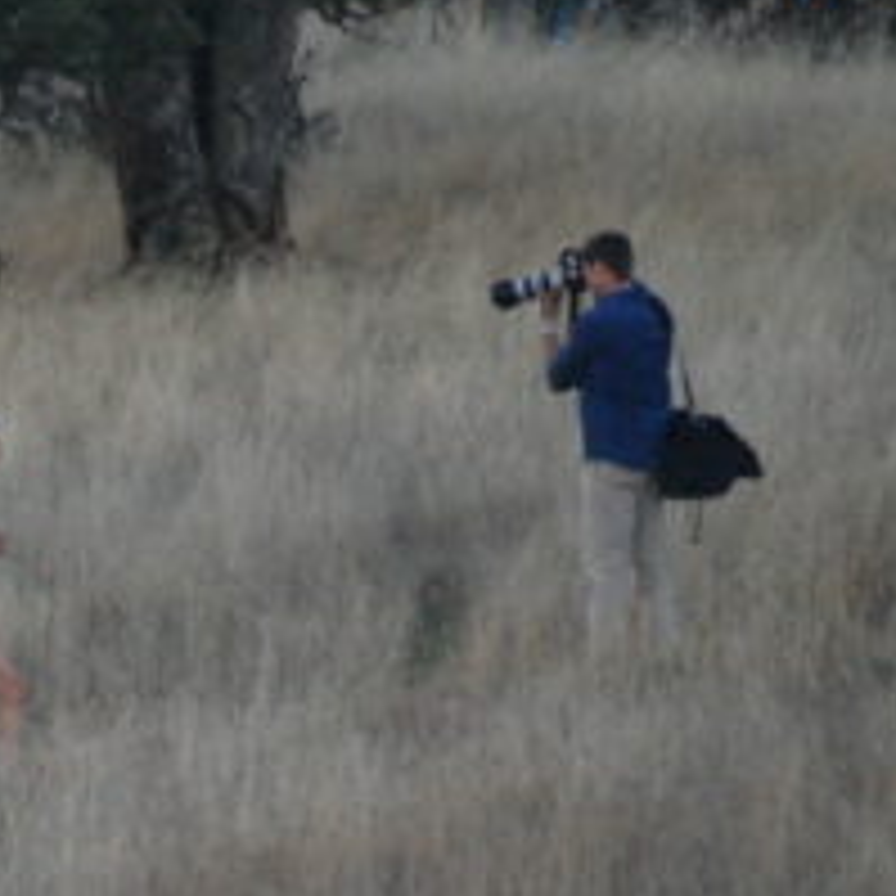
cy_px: 651
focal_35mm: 1310
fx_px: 38363
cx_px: -450
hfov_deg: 1.3
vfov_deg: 1.3
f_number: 5.6
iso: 1000
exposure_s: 1/400
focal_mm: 200
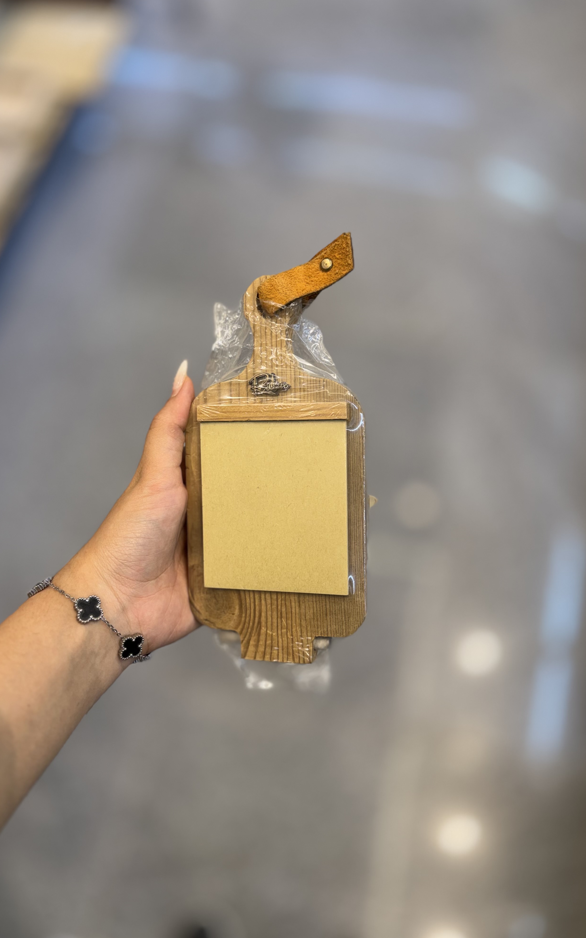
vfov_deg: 70.4
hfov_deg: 47.5
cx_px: 263
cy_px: 473
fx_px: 664
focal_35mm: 26
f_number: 1.78
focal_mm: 6.76
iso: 64
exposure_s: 1/121
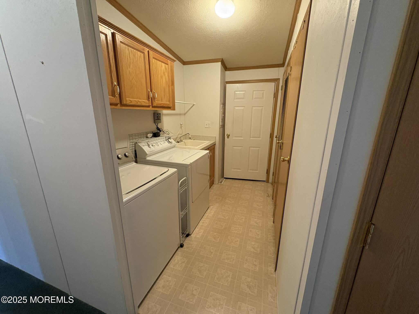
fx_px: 169
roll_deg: +0.0
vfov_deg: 85.7
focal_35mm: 14
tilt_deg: -14.6
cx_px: 210
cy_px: 157
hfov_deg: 102.1
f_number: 2.2
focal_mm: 2.22
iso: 500
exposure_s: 1/60
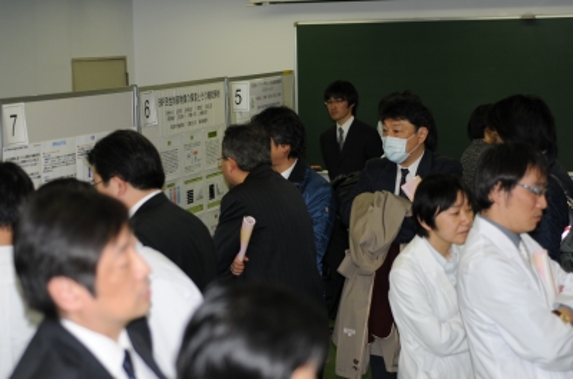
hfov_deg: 22.7
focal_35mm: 90
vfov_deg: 15.1
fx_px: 1430
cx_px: 286
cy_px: 190
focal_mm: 60
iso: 200
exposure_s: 1/250
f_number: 2.8
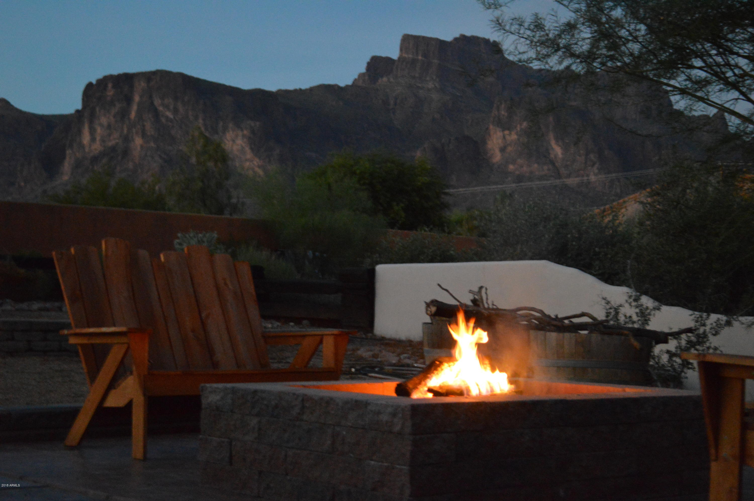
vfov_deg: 22.6
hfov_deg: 33.4
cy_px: 250
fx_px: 1255
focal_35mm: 60
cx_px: 377
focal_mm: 40
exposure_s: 1/10
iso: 3200
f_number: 5.3
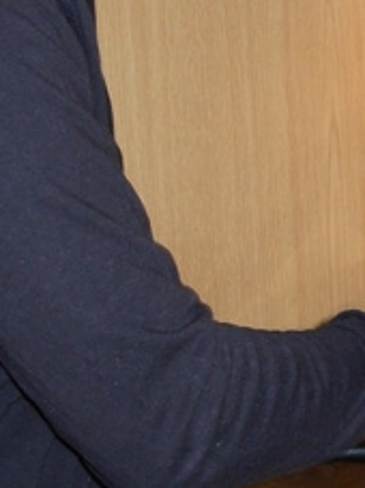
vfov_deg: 18.4
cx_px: 337
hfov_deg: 13.7
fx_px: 1506
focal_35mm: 107
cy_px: 181
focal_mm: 6.3
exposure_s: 1/22.6
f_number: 2.9
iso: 79
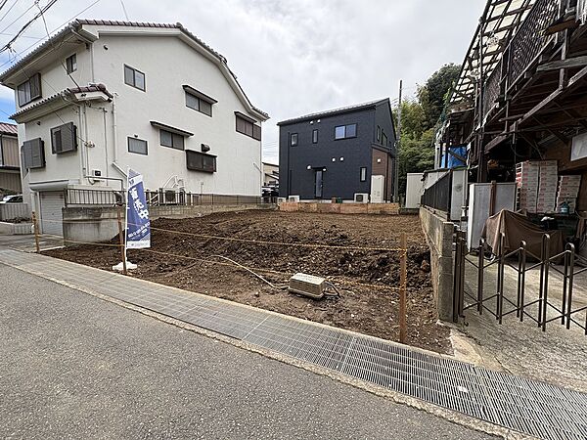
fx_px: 237
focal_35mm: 14
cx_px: 294
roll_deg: -0.2
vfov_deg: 85.7
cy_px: 220
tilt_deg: -3.1
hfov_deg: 102.1
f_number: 2.2
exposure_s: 1/464
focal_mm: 2.22
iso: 40
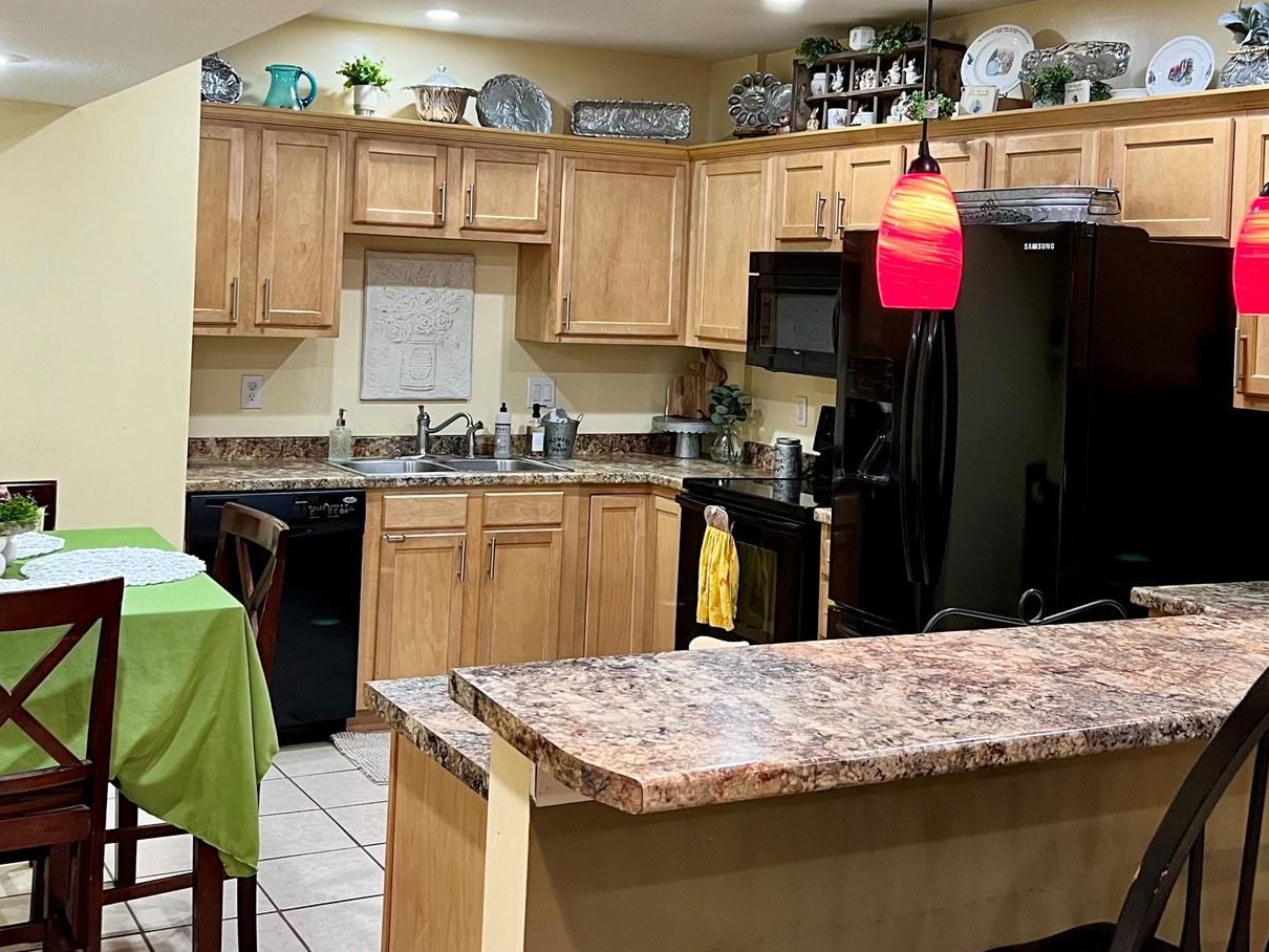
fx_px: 1613
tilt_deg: -1.6
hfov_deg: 42.9
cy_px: 286
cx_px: 565
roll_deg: -2.1
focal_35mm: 44
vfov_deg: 32.5
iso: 160
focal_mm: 5.7
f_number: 1.5
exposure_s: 1/60
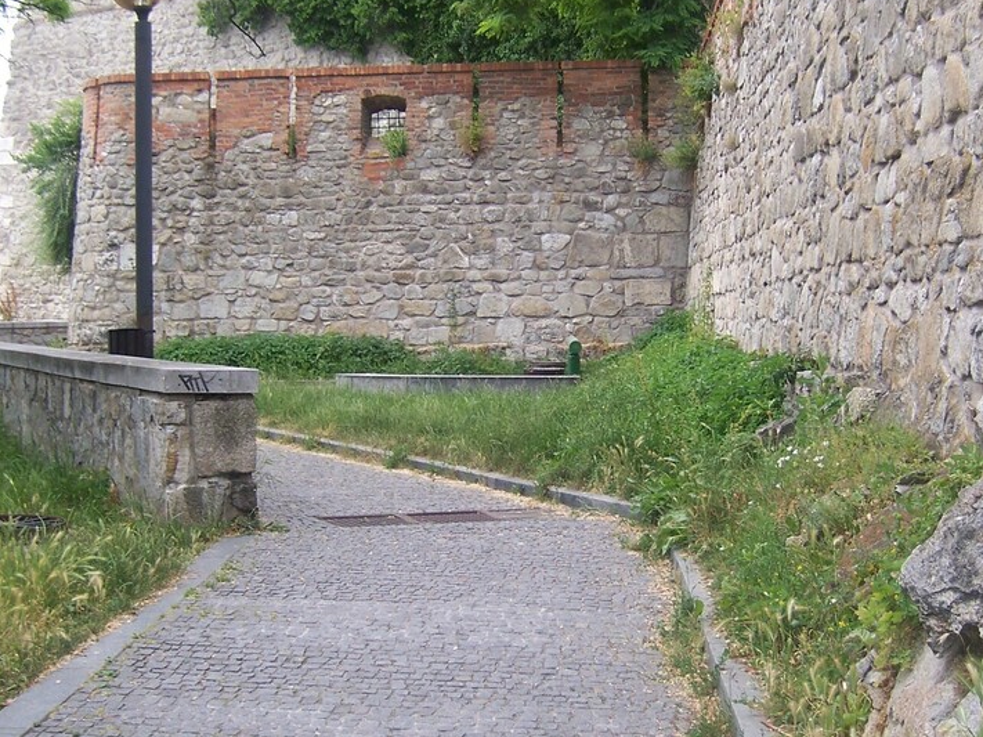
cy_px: 339
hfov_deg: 35.5
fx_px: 1533
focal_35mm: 54
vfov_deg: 27.0
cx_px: 527
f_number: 2.8
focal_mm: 6.2
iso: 80
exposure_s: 1/250
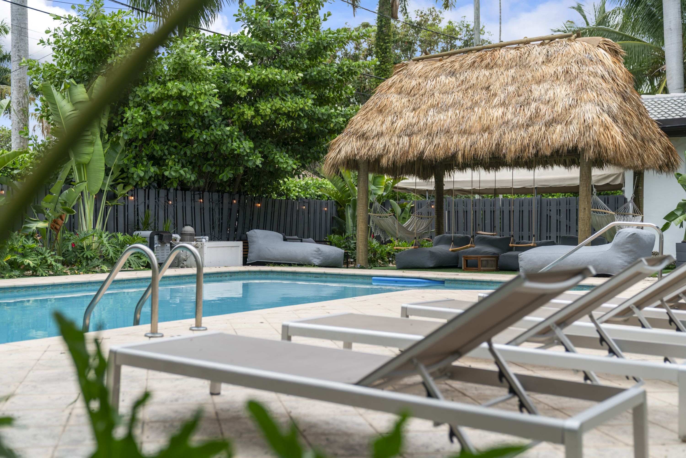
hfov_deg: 45.4
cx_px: 343
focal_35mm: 43
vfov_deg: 31.2
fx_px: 819
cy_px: 229
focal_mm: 43
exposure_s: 1/160
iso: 100
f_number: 2.8
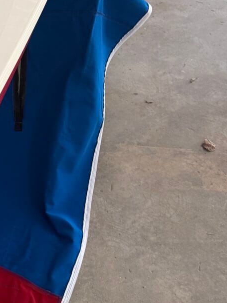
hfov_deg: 24.9
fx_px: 498
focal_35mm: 57
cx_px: 21
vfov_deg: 32.3
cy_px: 37
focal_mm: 6.76
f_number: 1.78
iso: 250
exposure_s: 1/60
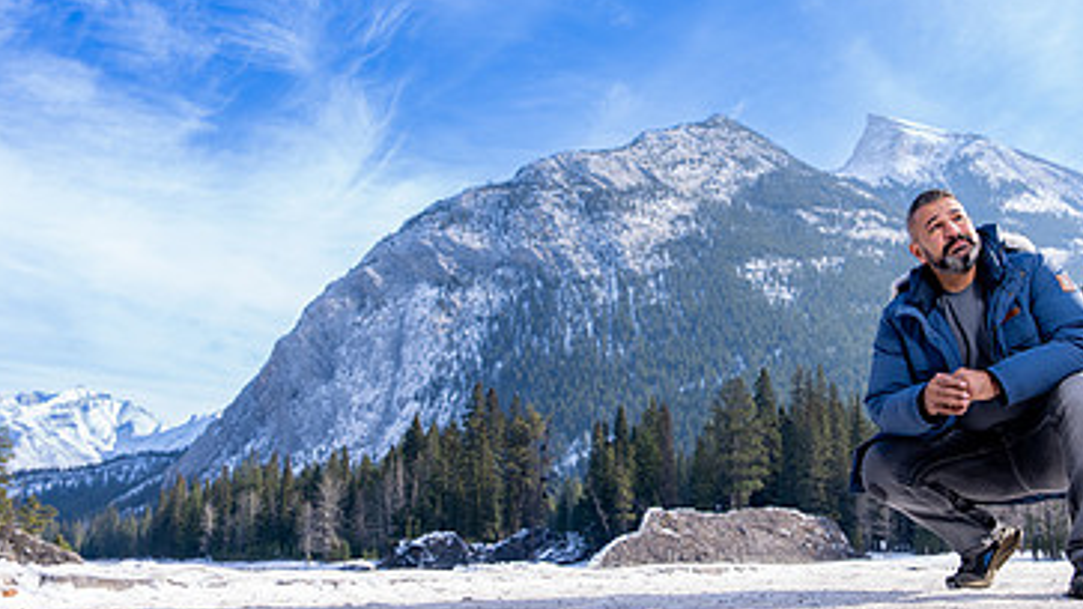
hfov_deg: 47.9
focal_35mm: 42
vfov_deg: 28.3
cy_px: 299
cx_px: 675
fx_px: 1206
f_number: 3.5
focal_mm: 24
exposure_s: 1/400
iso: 50
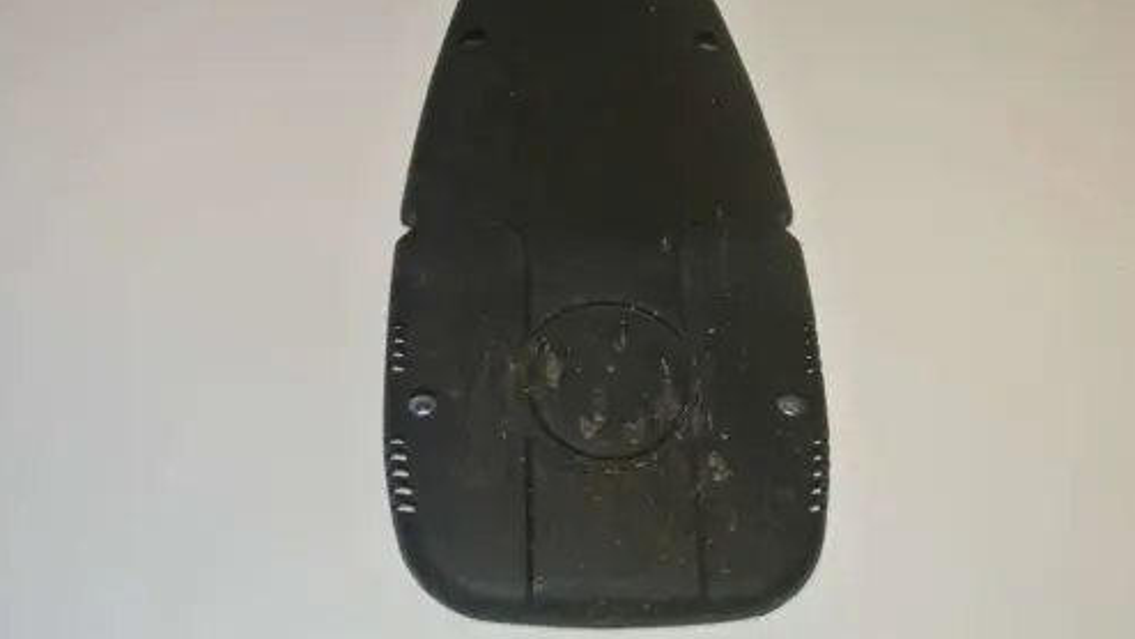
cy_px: 283
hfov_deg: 42.9
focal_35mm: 48
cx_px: 558
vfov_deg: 24.9
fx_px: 1445
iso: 200
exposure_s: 1/60
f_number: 4.2
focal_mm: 15.7
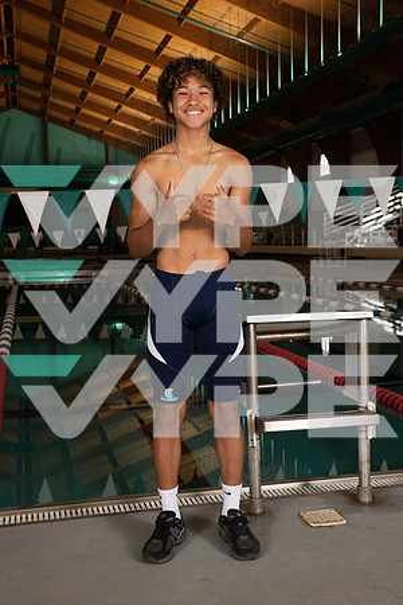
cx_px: 202
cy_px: 302
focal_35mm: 46
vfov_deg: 42.7
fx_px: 772
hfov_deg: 29.2
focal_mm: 46
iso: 800
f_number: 7.1
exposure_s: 1/250
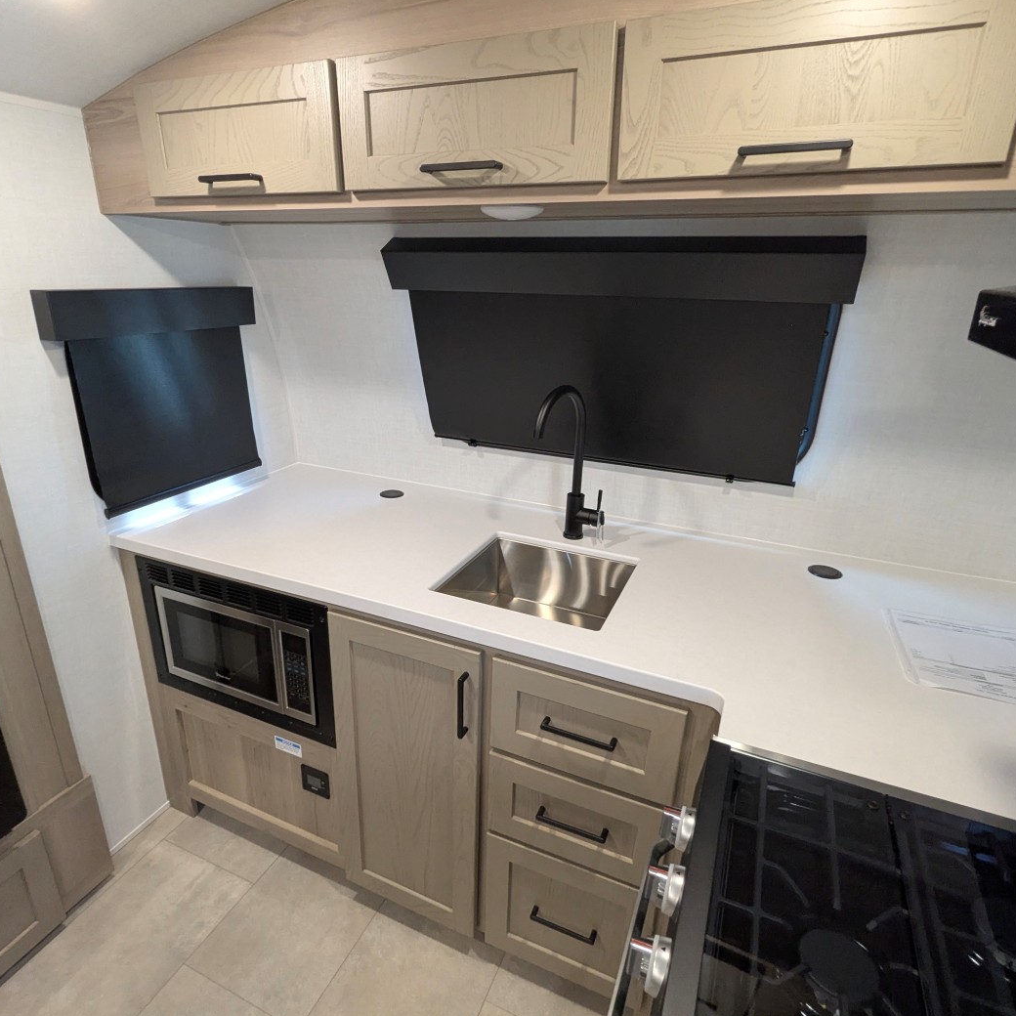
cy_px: 508
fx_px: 631
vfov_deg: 77.7
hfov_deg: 77.6
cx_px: 484
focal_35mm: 19
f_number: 2.2
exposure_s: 1/50
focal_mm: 2.35
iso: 372
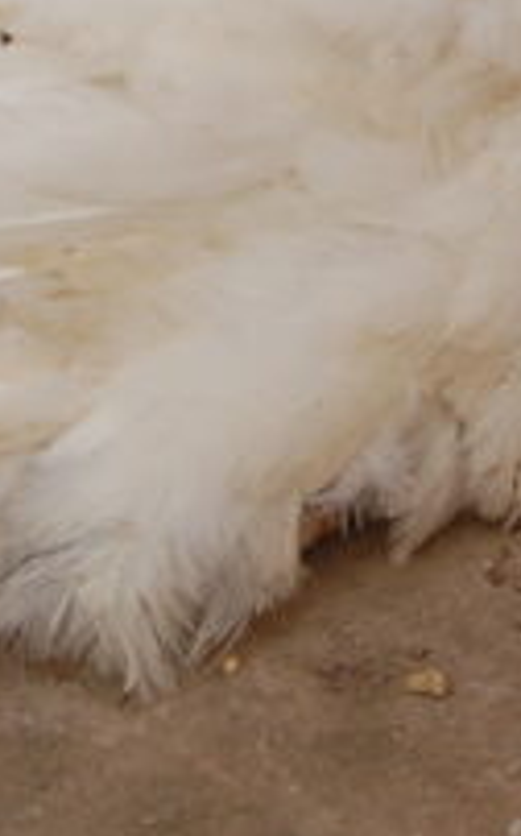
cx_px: 157
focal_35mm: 139
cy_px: 151
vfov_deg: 14.9
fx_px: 3162
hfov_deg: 9.4
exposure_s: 1/250
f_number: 8
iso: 200
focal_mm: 24
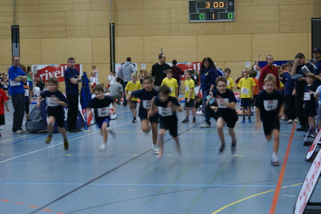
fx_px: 802
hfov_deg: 22.6
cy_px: 107
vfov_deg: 15.2
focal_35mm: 90
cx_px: 160
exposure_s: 1/25
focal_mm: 60
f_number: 5.6
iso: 400
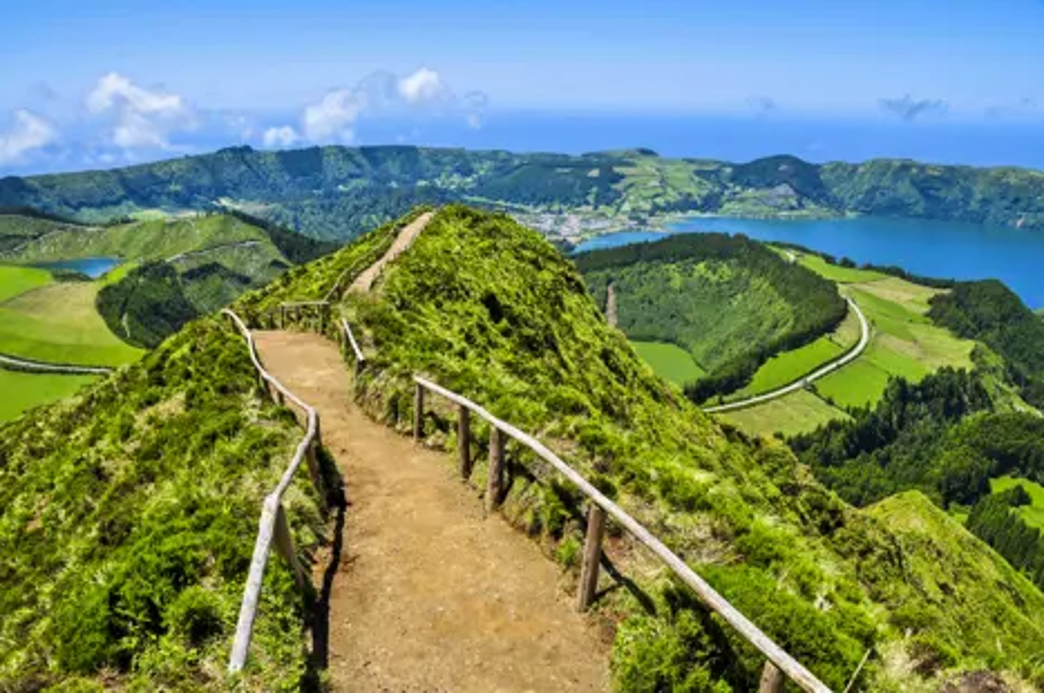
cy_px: 346
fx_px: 782
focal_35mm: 27
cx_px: 522
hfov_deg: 67.5
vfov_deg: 47.8
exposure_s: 1/160
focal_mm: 18
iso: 100
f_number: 11
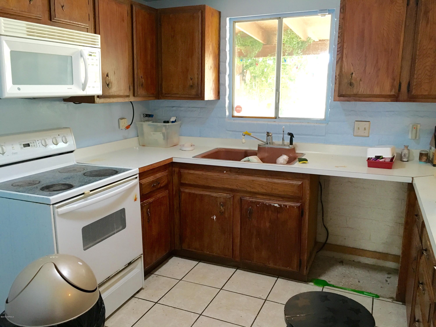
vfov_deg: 48.2
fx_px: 365
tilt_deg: -12.3
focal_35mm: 29
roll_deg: +1.4
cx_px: 218
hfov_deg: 61.7
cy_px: 164
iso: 125
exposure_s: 1/30
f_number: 2.2
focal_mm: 4.15
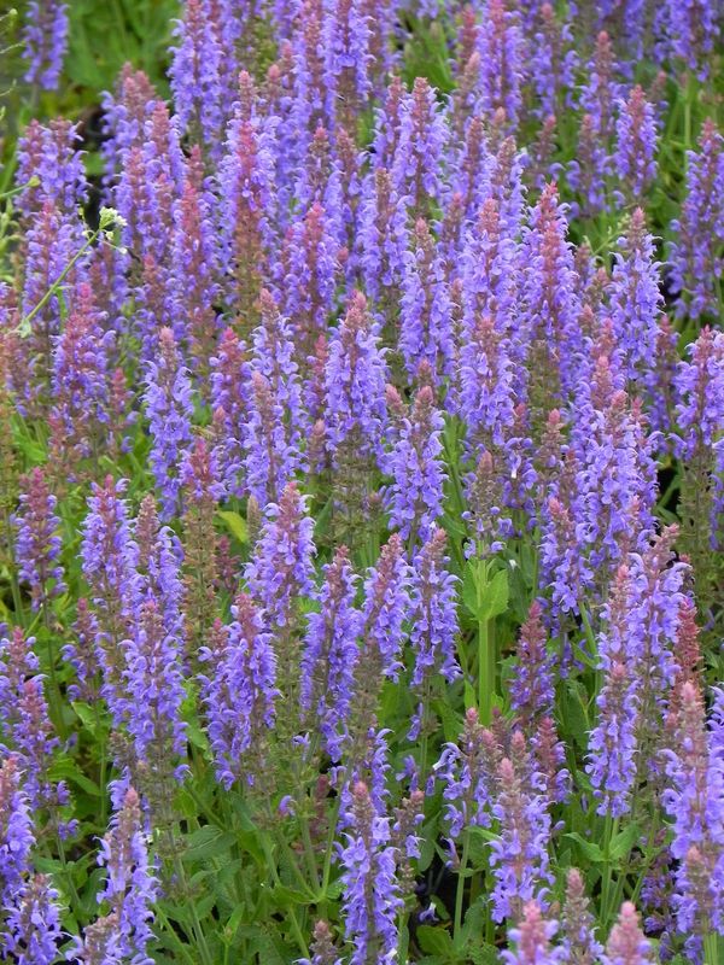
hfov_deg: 5.1
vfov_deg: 6.8
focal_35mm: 291
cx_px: 362
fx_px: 8115
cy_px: 482
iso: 160
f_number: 5
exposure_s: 1/60
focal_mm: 51.8
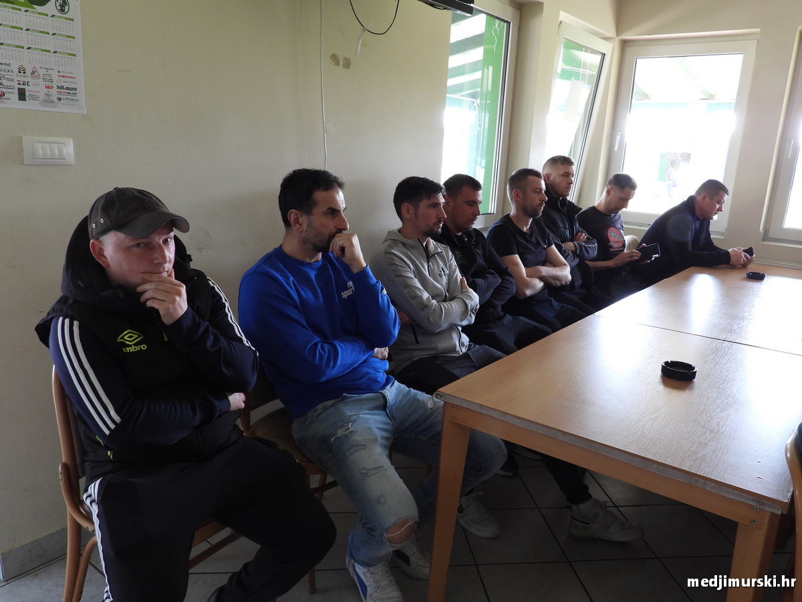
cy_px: 301
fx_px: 602
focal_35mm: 26
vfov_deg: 53.1
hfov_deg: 67.3
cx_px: 401
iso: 140
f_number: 2.8
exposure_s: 1/30
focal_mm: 4.7
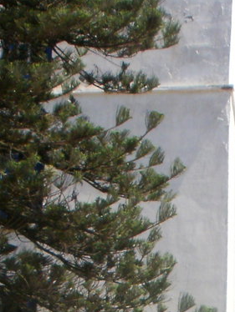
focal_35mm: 154
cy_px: 482
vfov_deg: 12.2
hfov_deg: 9.4
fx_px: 1392
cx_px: 341
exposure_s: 1/320
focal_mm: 6.3
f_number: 5.6
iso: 100
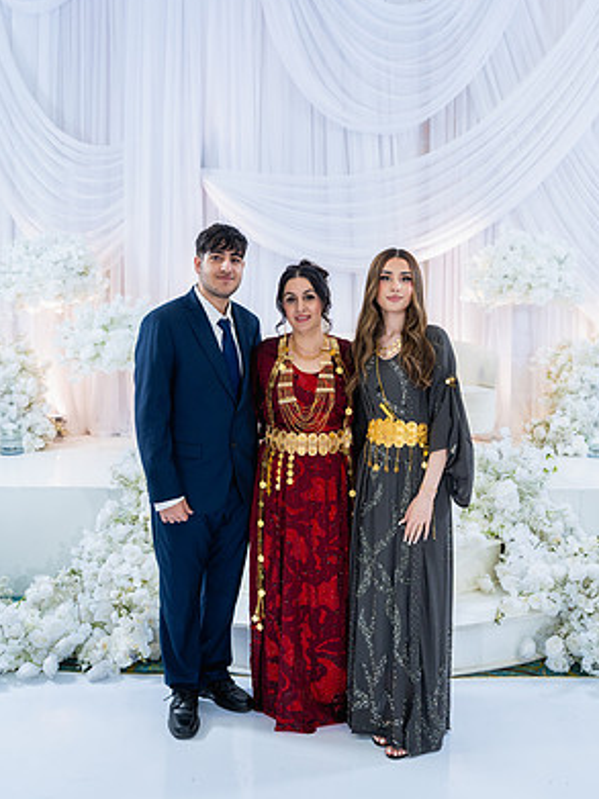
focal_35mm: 31
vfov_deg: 58.4
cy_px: 396
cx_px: 303
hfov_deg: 45.4
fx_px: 716
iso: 640
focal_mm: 28
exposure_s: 1/160
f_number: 2.8
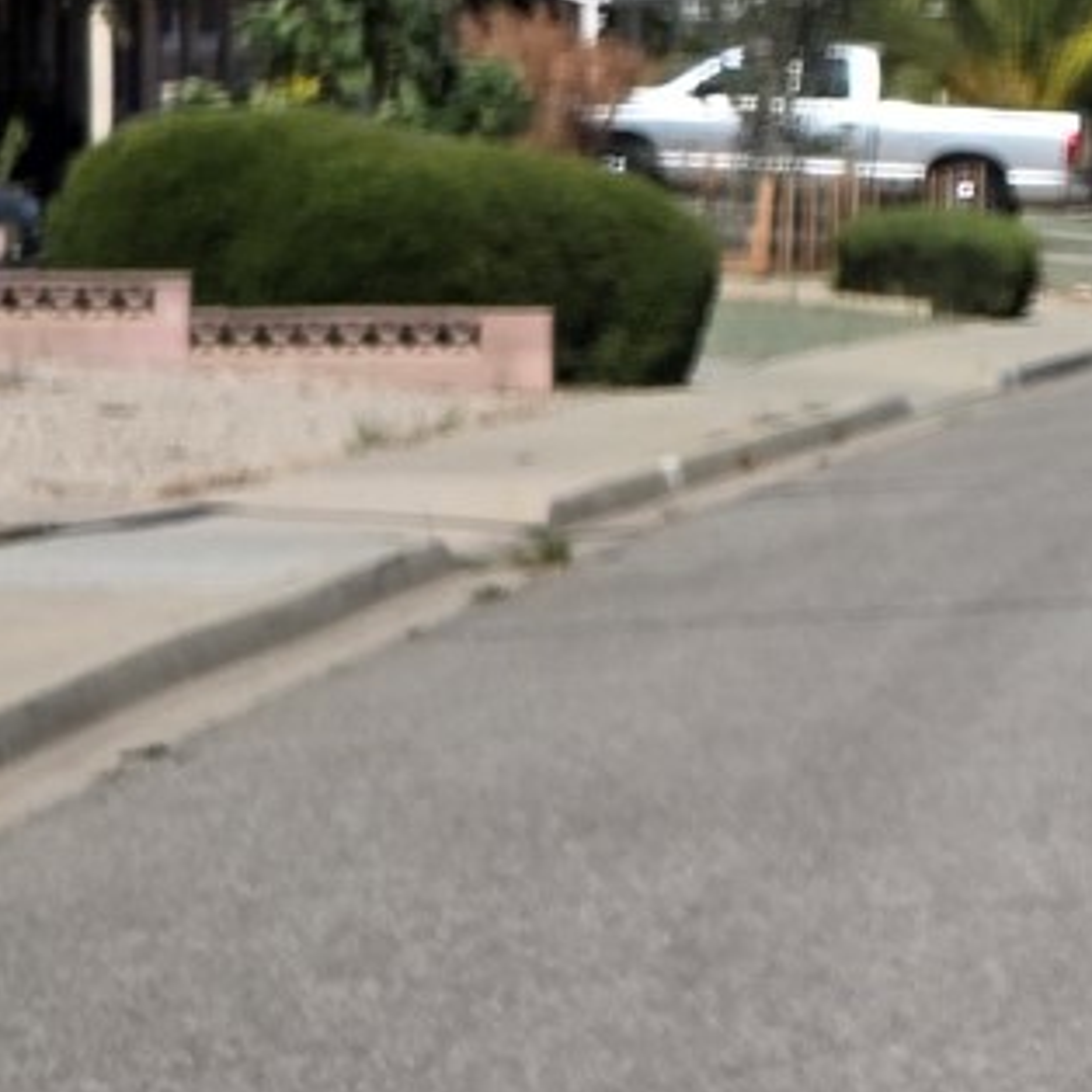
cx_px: 1721
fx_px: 11814
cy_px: 21
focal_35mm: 331
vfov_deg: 5.3
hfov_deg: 5.2
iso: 64
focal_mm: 18.6
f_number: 3.4
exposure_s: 1/1936
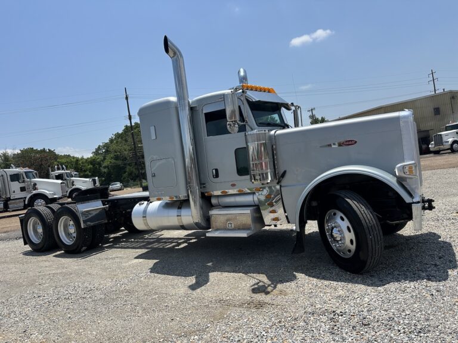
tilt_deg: +0.9
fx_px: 318
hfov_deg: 71.6
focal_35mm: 24
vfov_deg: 56.8
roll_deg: +9.2
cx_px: 229
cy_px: 172
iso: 80
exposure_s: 1/5848
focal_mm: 6.86
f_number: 1.78
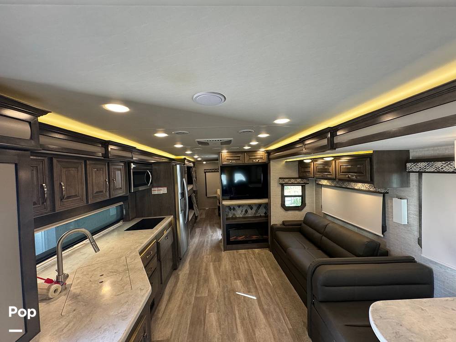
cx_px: 228
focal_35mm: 14
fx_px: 184
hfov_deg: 102.1
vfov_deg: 85.7
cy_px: 171
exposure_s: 1/99
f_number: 2.2
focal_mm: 2.22
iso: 250
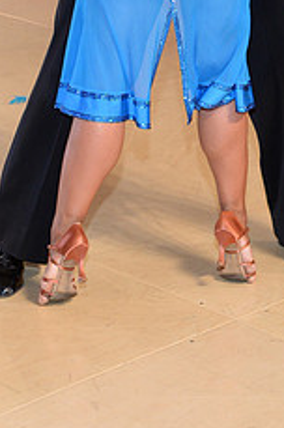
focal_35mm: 157
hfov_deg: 8.7
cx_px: 208
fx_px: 1863
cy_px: -101
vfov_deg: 12.7
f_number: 5.6
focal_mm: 62
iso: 1250
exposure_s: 1/250
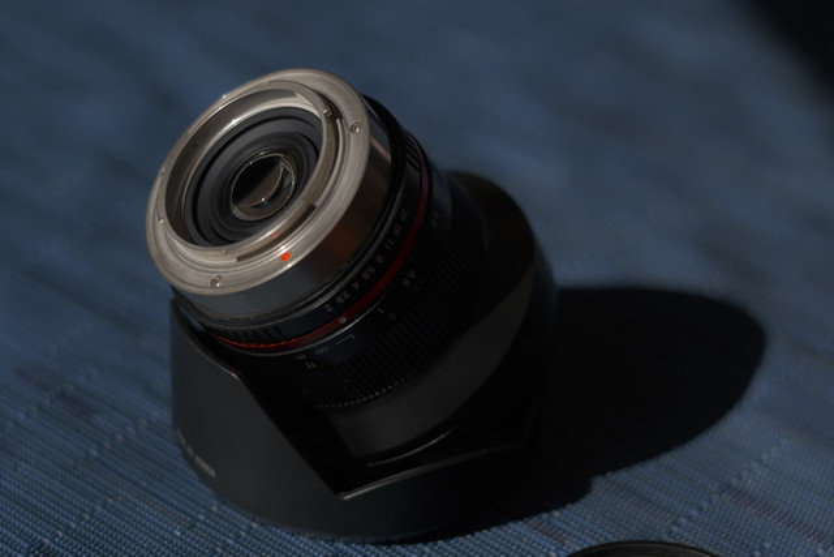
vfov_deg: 10.2
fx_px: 3128
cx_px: 417
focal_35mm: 135
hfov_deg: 15.2
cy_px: 278
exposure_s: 1/1800
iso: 160
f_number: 2.8
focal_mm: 90
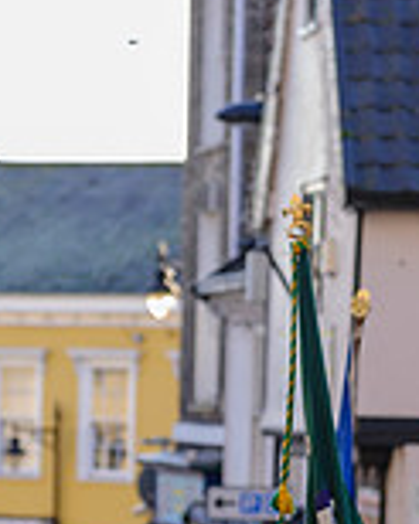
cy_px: 575
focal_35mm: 326
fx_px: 5058
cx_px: 886
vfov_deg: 5.9
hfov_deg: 4.7
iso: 800
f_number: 4.5
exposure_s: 1/500
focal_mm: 92
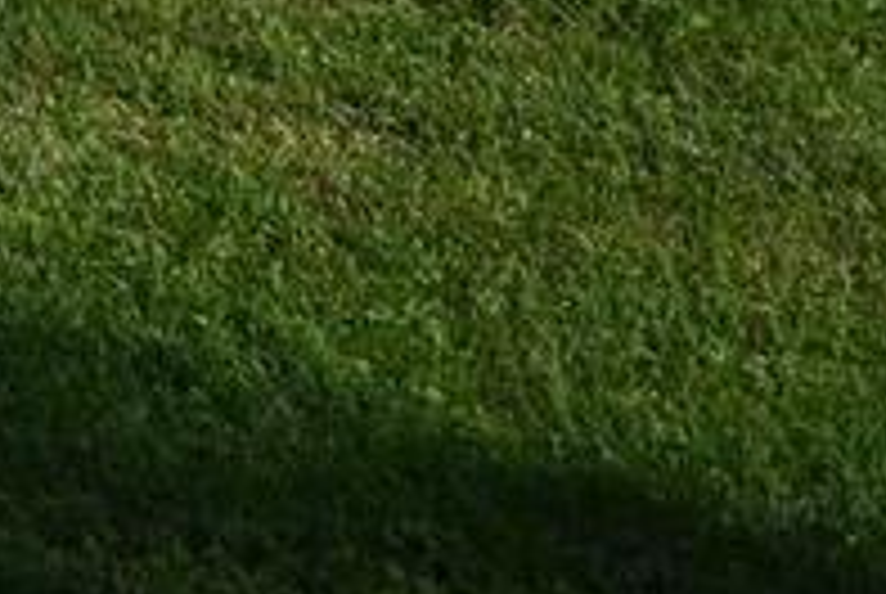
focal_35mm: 175
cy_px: -1552
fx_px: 4313
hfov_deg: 8.3
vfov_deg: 6.7
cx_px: -2330
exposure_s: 1/250
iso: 110
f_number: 5.6
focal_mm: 16
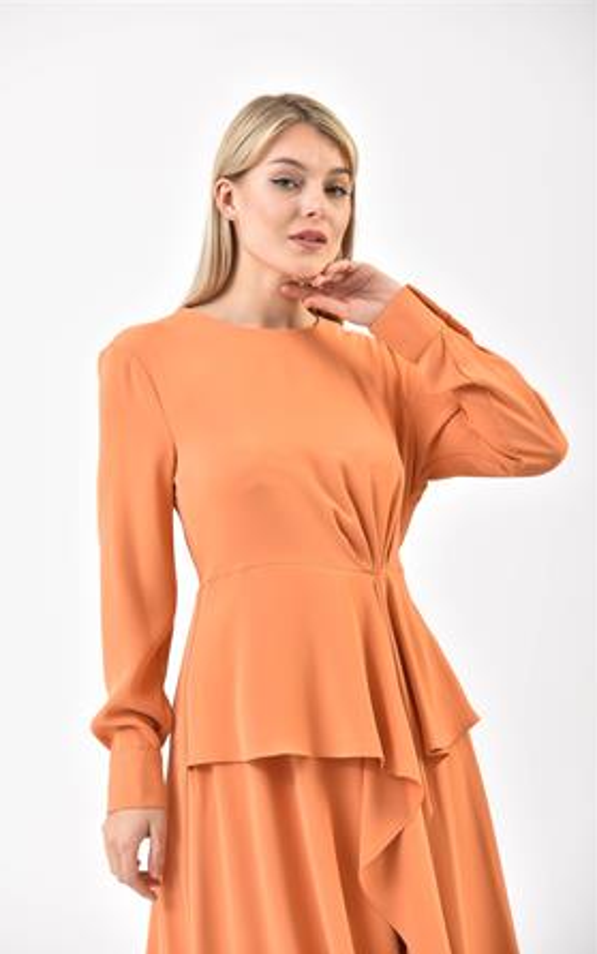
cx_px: 280
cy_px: 479
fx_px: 3746
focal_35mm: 144
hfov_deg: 9.1
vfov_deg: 14.5
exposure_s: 1/160
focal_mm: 140
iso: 100
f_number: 6.3
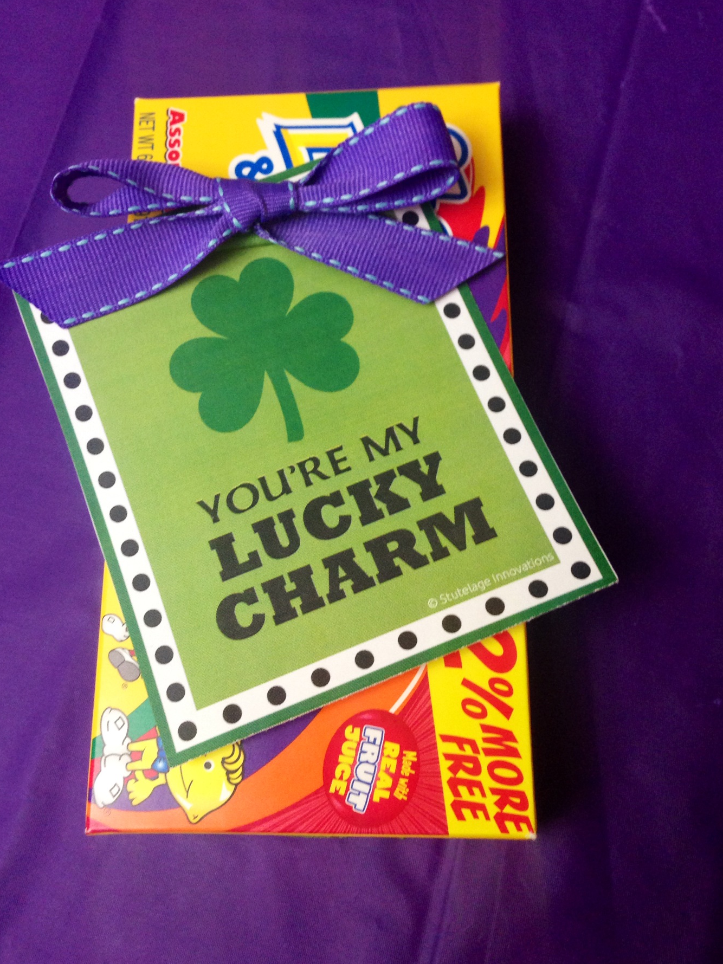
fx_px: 1058
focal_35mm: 38
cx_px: 332
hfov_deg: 37.7
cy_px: 436
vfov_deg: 48.9
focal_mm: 4.12
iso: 160
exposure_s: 1/20
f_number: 2.4
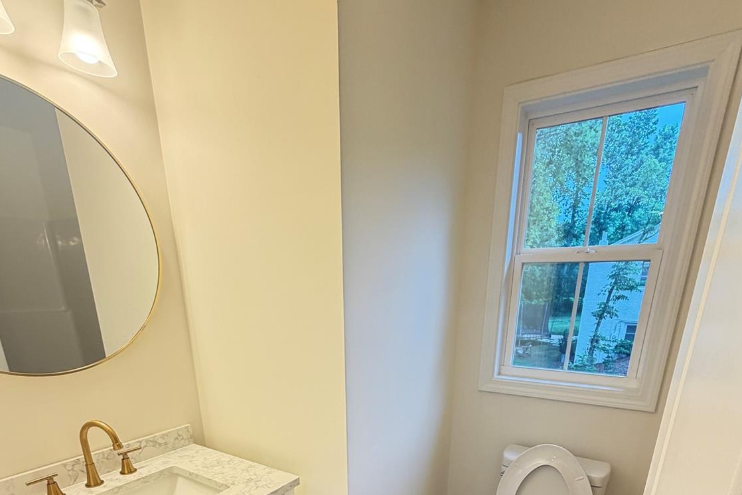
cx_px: 378
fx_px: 412
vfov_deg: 54.8
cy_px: 436
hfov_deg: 84.0
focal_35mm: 20
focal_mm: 2.22
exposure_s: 1/60
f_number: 2.2
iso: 200
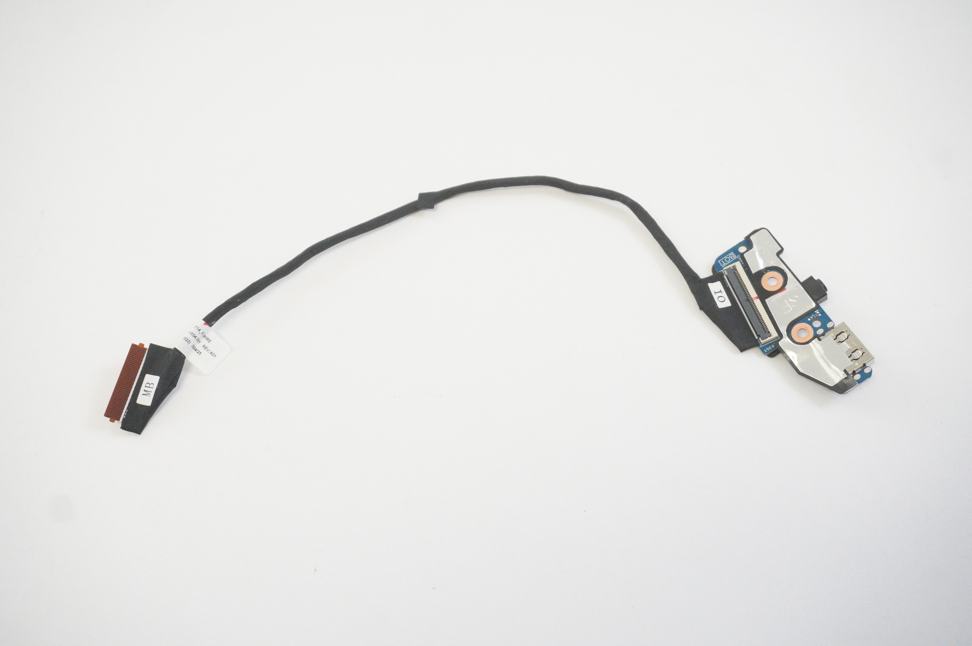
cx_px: 486
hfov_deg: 46.4
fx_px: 1133
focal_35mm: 42
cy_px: 323
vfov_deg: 31.8
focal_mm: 28
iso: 5000
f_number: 5.6
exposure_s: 1/250
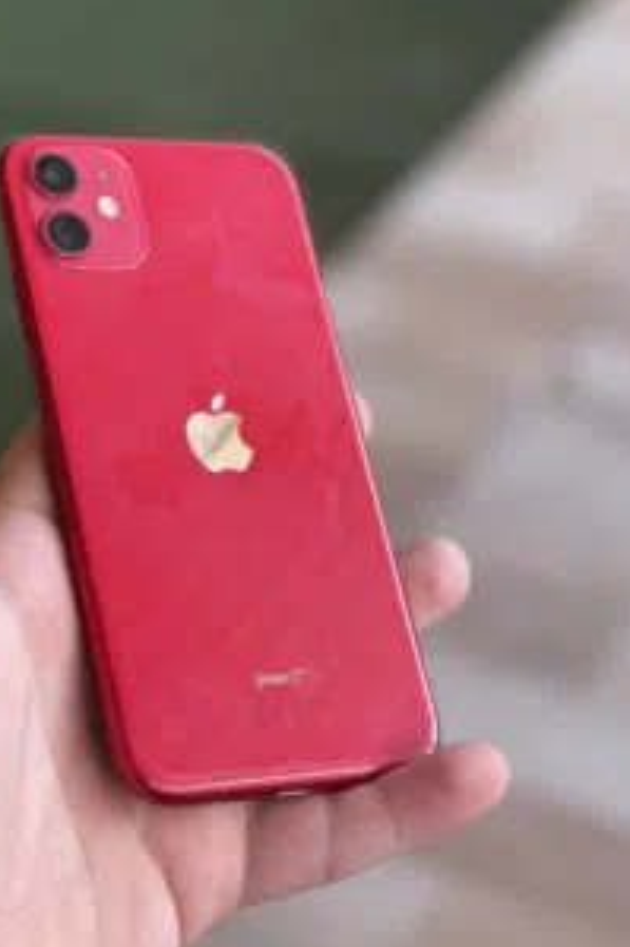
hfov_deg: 15.3
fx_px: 2339
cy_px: 424
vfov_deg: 22.9
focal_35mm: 89
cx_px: 180
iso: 125
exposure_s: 1/121
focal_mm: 7.5
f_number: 2.2
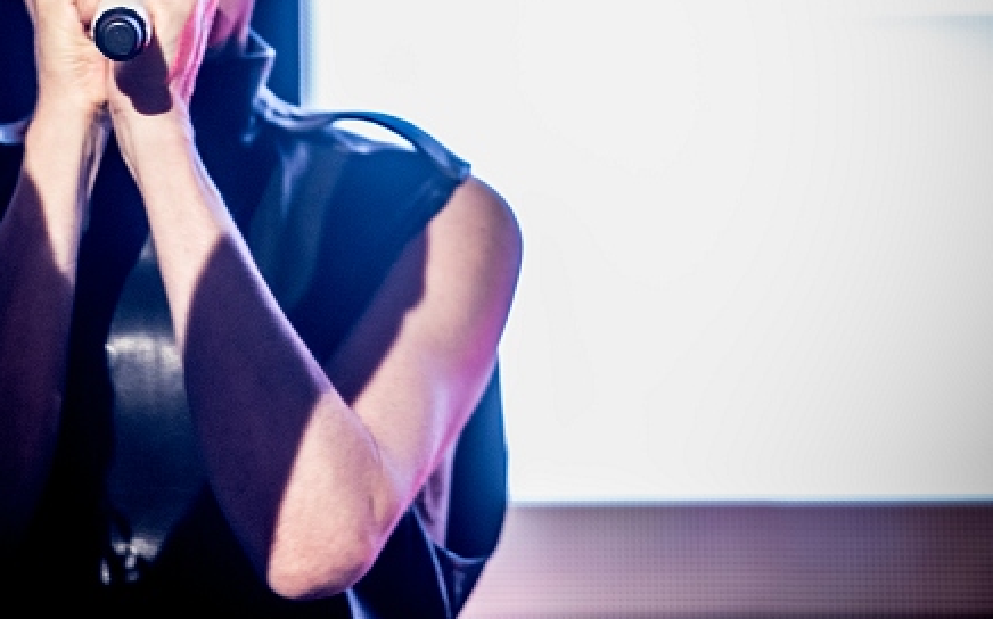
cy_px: 94
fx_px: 9115
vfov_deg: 3.9
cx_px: 399
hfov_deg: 6.2
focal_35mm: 337
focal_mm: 200
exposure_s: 1/100
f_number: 2.8
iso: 1250
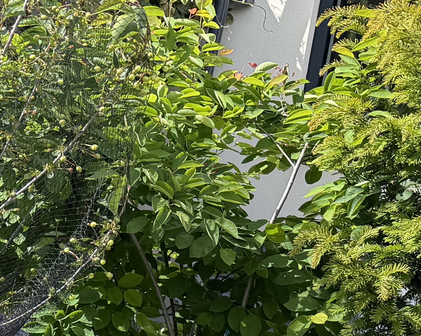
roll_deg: -2.6
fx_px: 1233
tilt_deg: -22.6
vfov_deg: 14.3
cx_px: -283
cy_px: 542
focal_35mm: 99
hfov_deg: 16.8
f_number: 1.78
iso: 80
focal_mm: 6.76
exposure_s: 1/2370
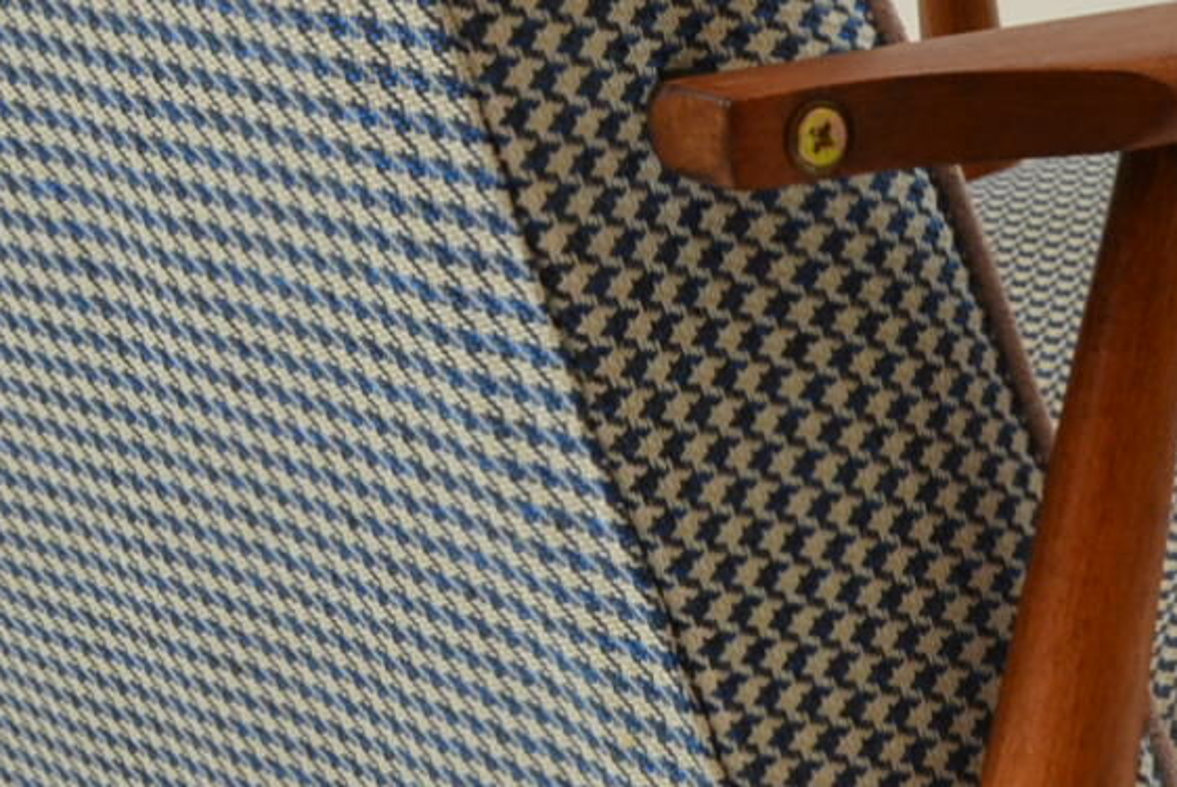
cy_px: 620
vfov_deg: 8.2
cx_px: 932
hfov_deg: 12.2
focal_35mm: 168
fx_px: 5487
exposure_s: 1/60
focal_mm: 21
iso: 400
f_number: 6.3
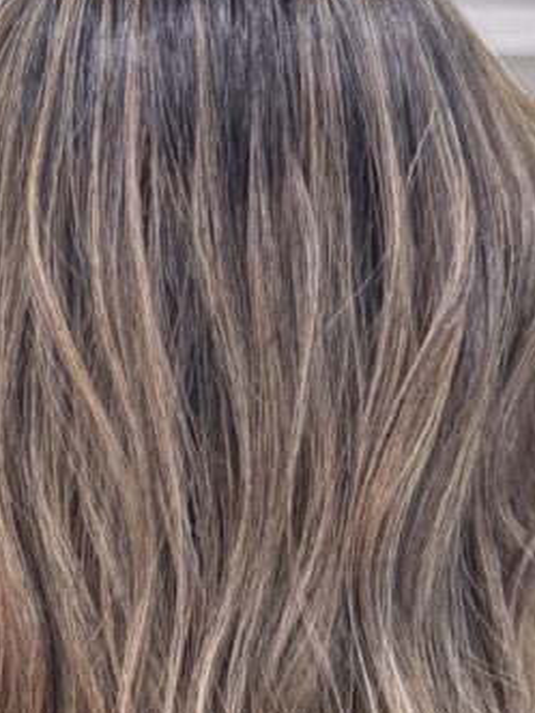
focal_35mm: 74
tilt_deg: -10.9
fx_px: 1525
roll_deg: +1.7
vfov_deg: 24.2
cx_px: 193
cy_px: 829
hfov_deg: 19.9
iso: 200
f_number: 1.78
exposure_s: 1/60
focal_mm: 6.76
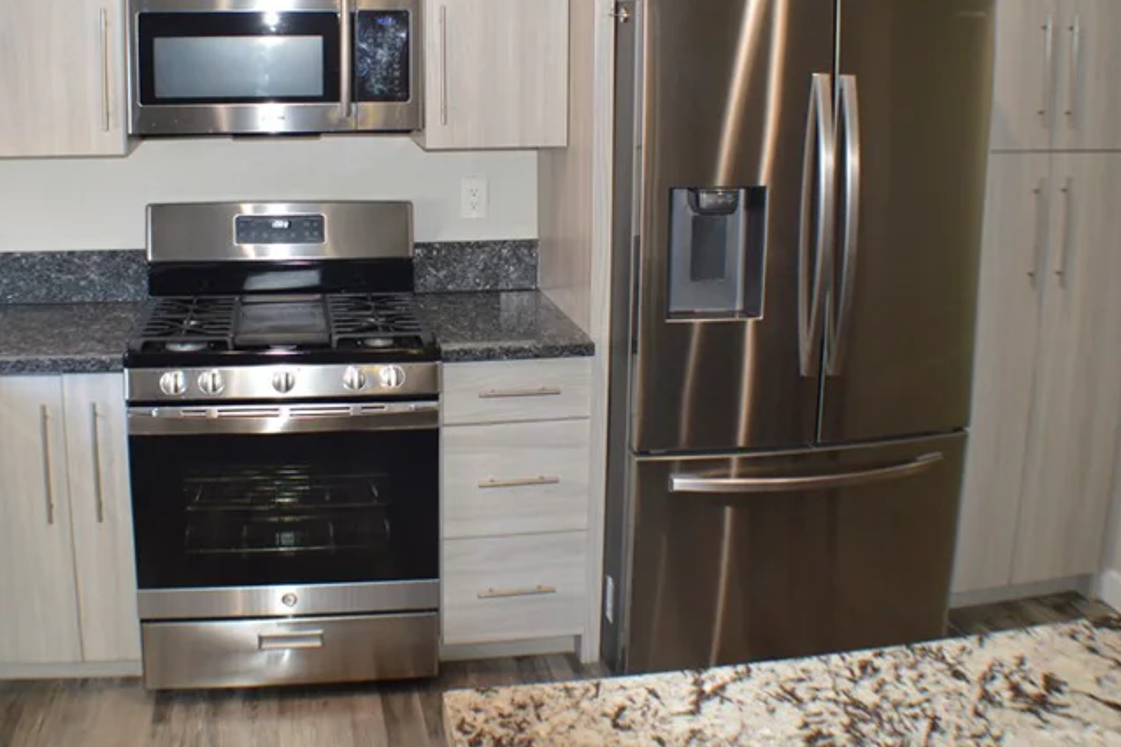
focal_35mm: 48
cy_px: 214
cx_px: 409
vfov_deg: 27.8
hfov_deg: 40.8
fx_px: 1495
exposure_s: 1/60
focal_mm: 20
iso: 800
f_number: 3.8
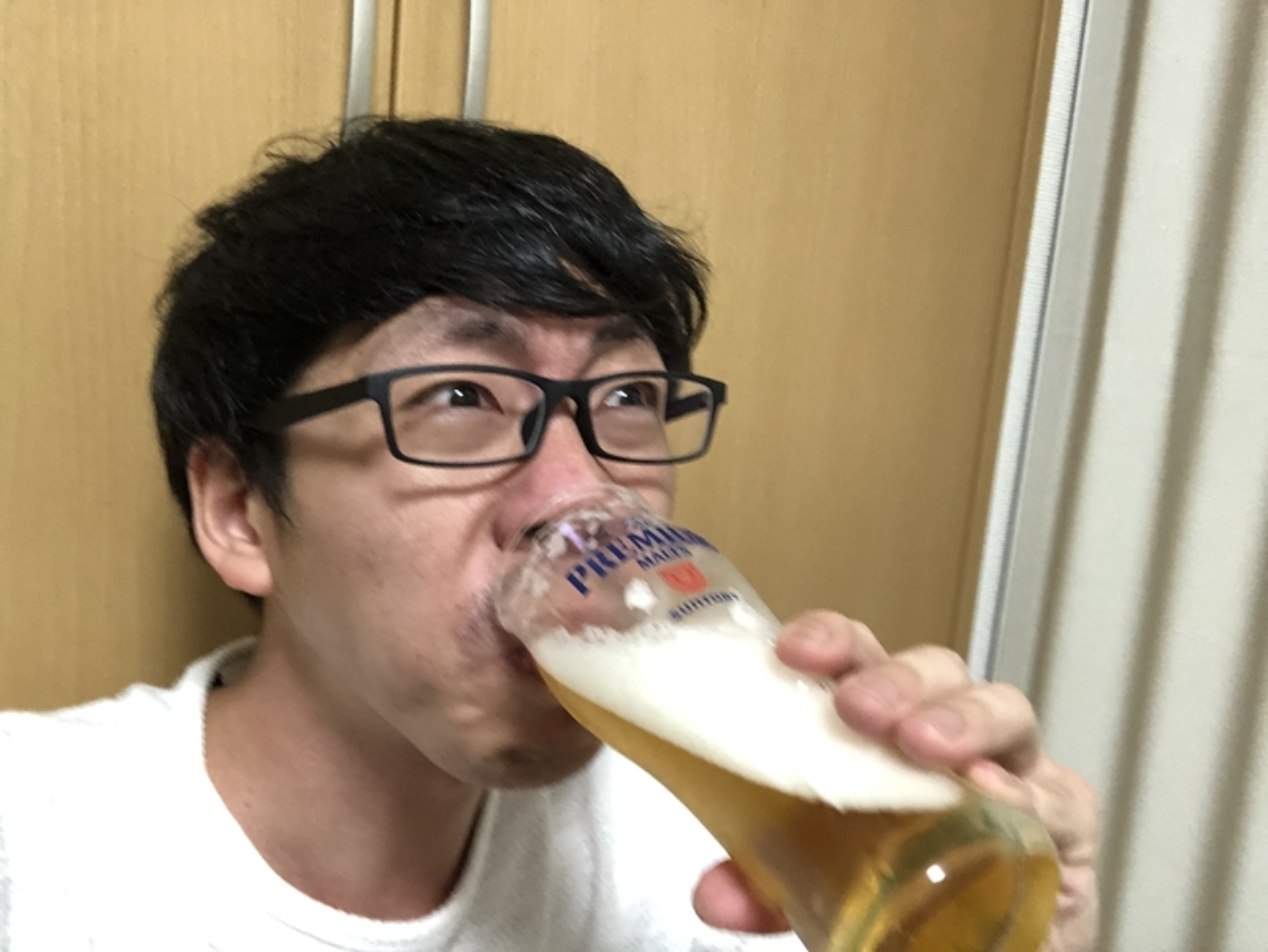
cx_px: 634
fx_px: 1173
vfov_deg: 44.2
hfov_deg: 56.8
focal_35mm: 32
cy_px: 476
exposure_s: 1/33
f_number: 2.2
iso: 320
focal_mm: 2.87
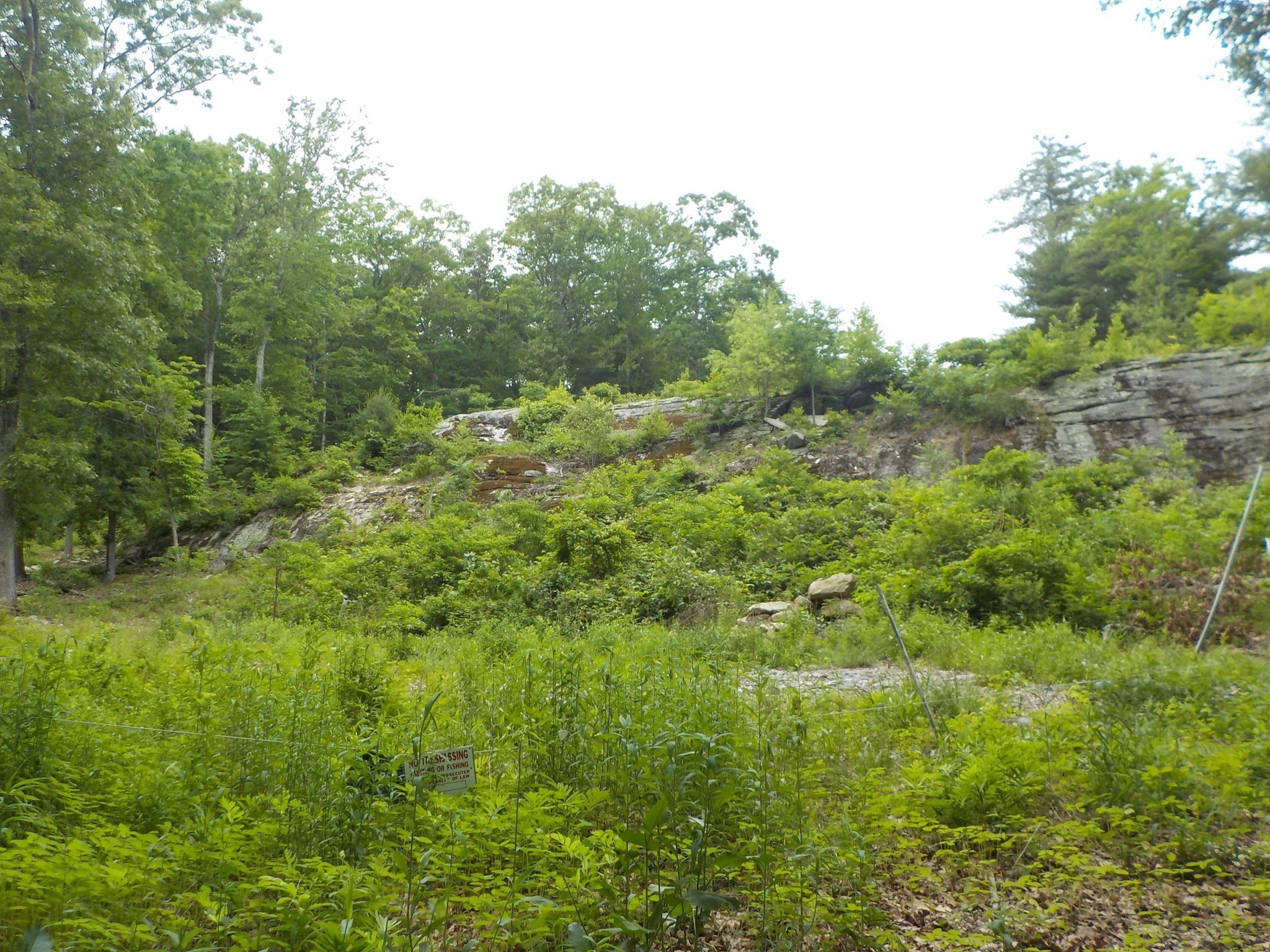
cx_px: 635
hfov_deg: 60.0
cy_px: 476
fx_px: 1101
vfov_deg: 46.8
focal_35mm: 30
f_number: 3.3
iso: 125
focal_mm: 4.1
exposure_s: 1/80
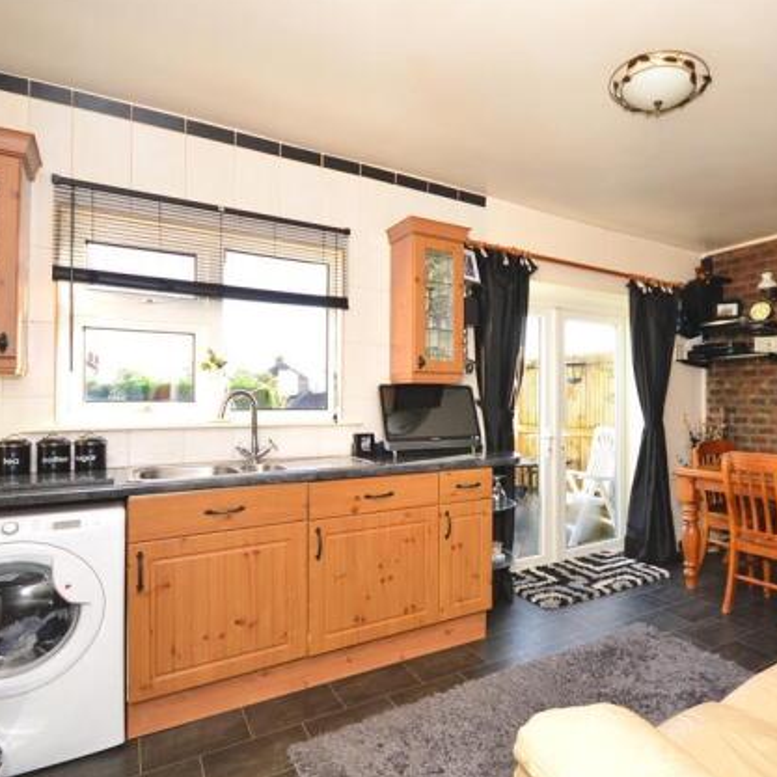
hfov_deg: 71.8
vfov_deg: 74.8
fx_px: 508
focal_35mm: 20
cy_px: 393
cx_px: 540
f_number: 5
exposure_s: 1/80
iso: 200
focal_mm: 10
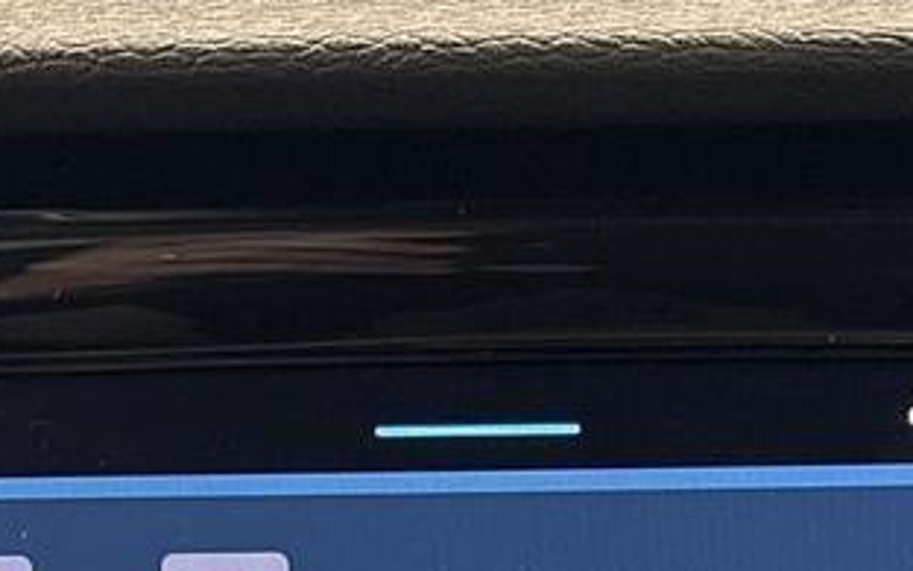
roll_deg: +1.0
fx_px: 3160
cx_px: 591
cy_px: 1397
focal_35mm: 127
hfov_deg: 16.4
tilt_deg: -27.2
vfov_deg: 9.2
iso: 640
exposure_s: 1/34
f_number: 1.6
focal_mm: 5.96
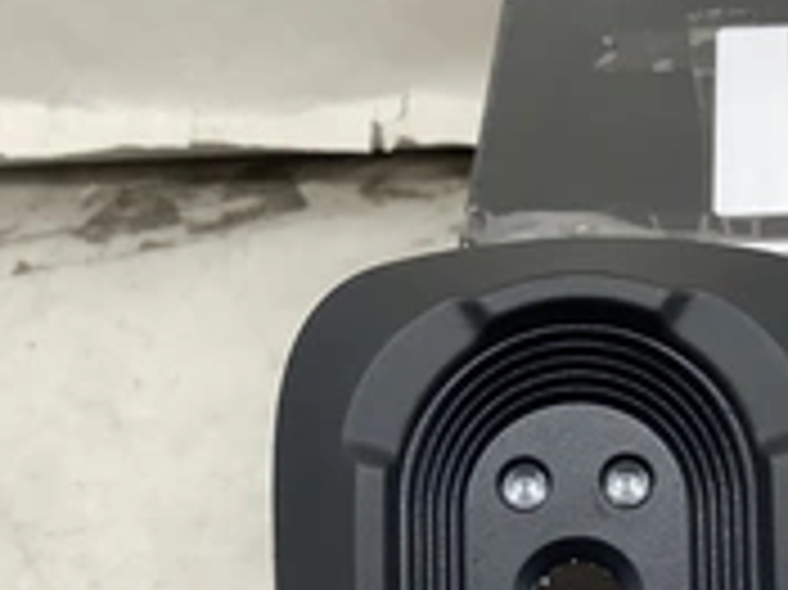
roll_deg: +8.3
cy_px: 662
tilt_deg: -44.5
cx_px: 500
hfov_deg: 27.3
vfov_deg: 19.7
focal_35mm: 71
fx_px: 1615
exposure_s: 1/120
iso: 80
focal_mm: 3.3
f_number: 2.4
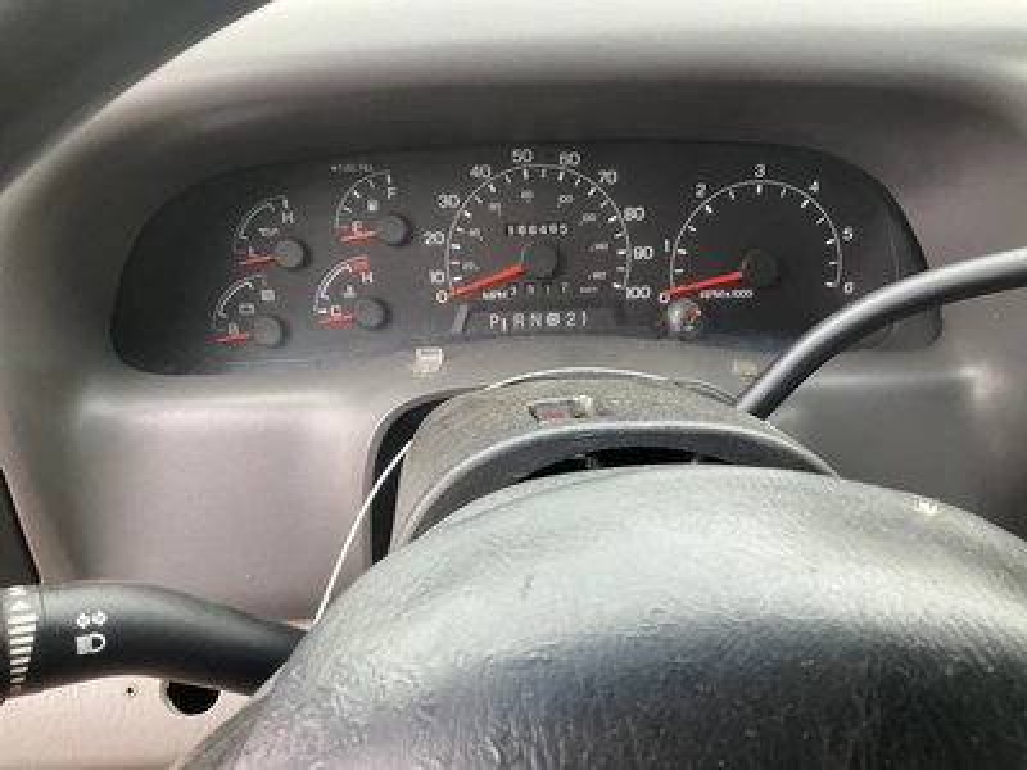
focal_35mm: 29
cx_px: 514
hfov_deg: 61.7
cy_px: 385
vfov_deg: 48.2
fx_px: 860
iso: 64
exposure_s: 1/119
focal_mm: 3
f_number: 1.8
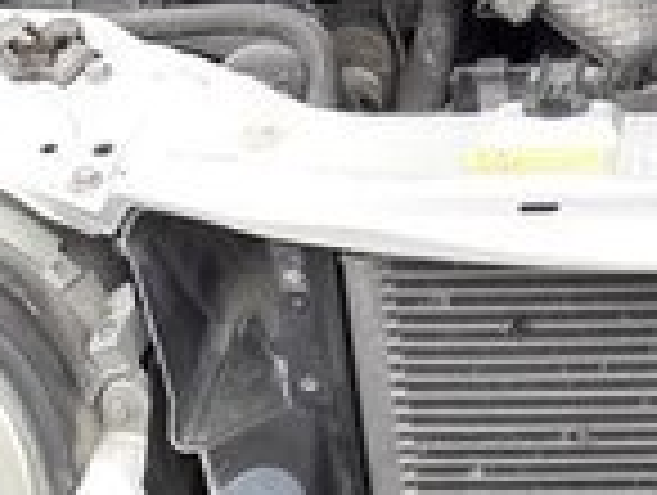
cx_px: 932
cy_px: -439
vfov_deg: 11.2
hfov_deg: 15.1
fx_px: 2319
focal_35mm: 122
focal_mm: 3.6
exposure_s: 1/241
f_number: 1.9
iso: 40
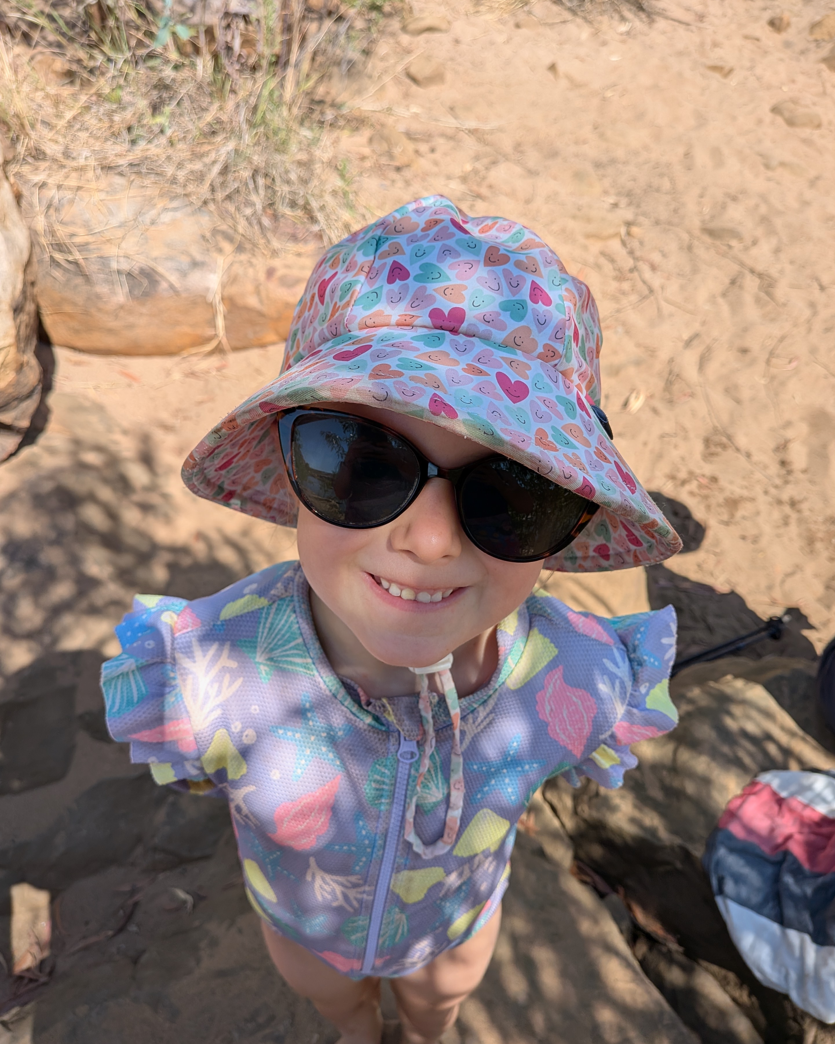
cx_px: 430
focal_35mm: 26
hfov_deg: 54.9
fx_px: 803
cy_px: 521
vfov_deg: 66.0
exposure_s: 1/889
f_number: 1.7
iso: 24
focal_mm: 4.53
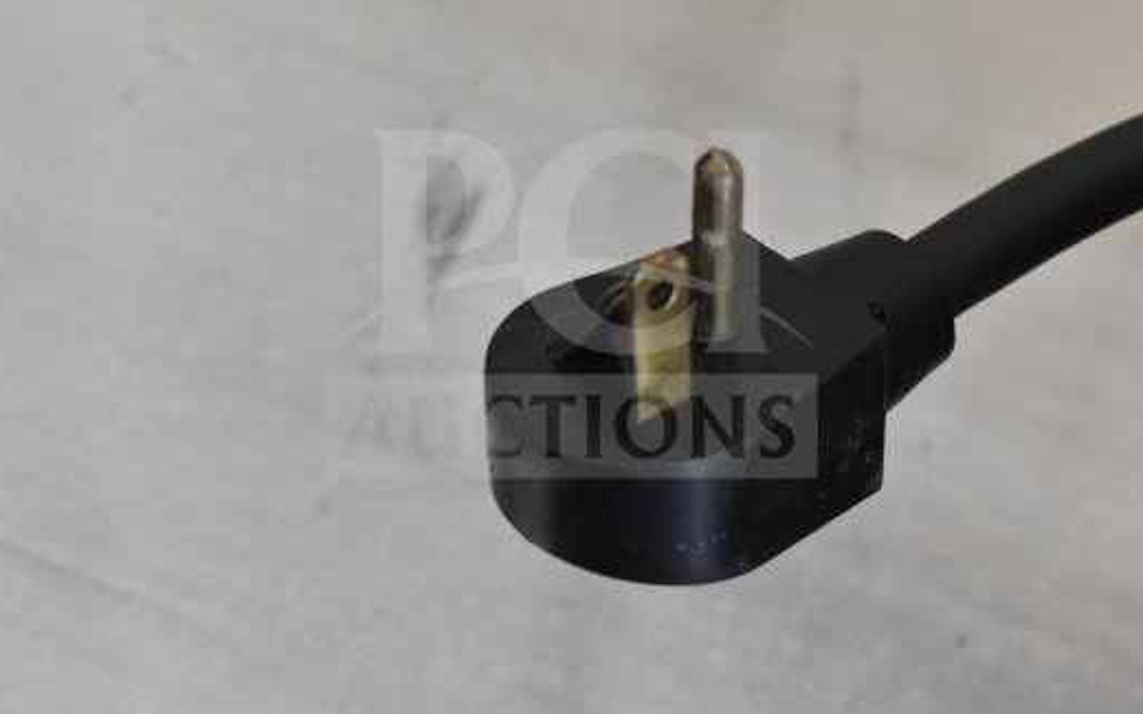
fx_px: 3071
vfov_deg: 13.3
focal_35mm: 99
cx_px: 569
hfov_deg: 21.1
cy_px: 304
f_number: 8
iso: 6400
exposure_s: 1/250
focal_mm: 55
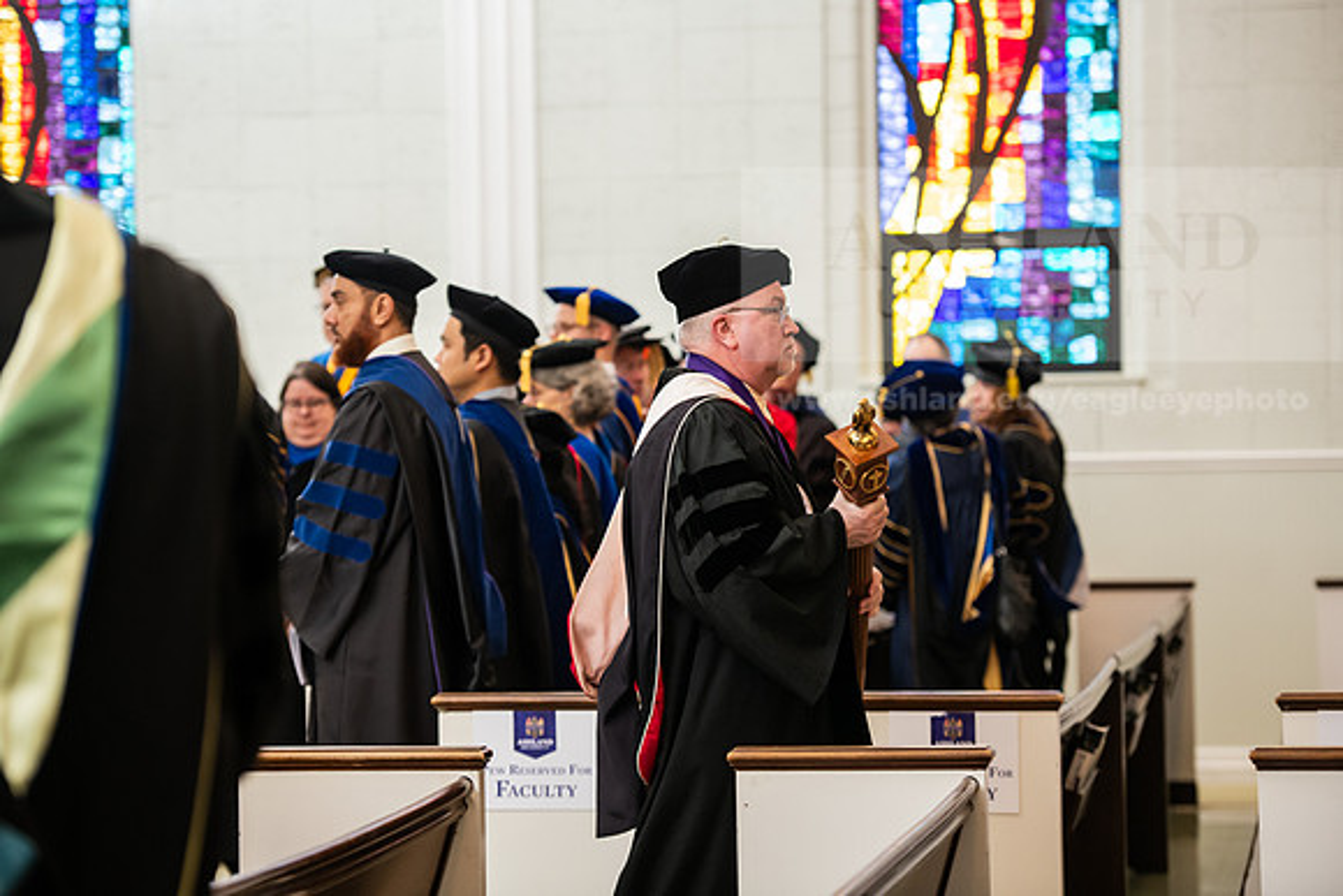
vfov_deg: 12.5
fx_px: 4104
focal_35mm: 110
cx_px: 672
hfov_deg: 18.6
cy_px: 448
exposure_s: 1/200
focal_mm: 110
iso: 1250
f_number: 3.2
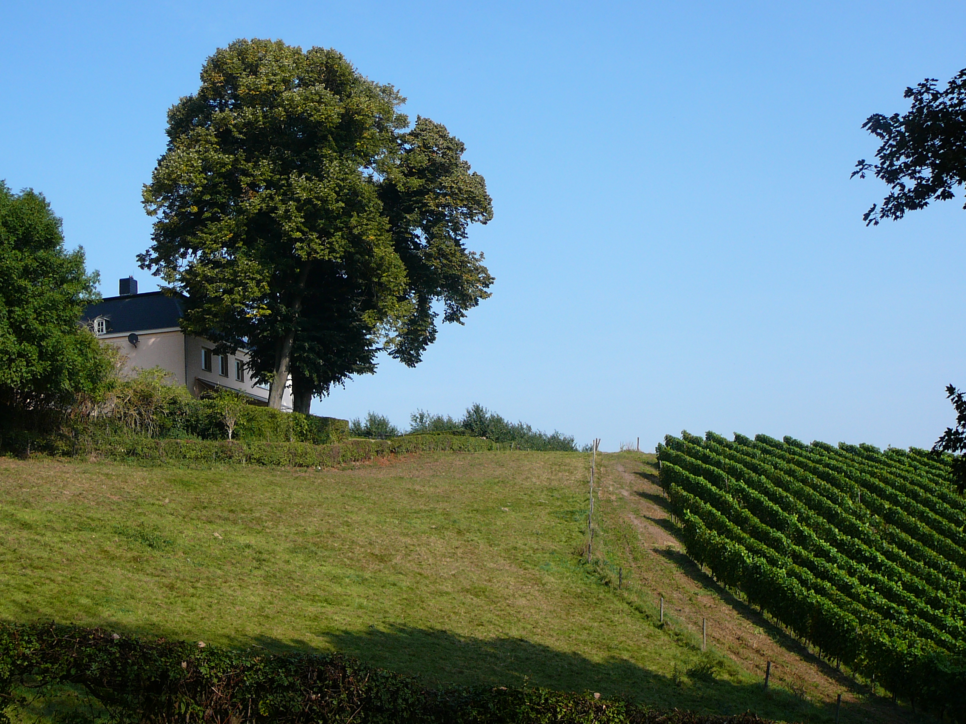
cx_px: 483
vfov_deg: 29.7
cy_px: 362
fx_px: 1367
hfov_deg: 38.9
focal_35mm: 49
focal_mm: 7.3
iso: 80
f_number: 3.4
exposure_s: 1/800
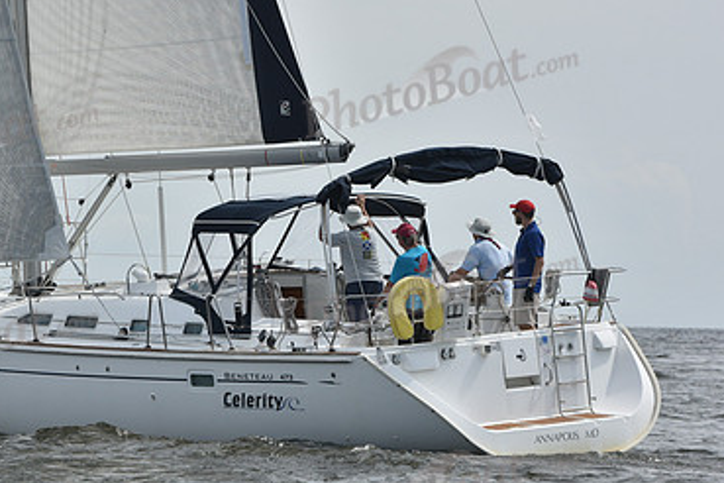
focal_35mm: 275
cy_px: 217
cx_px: 202
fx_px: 5530
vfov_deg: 5.0
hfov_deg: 7.5
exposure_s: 1/1250
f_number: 9
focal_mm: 175
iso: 320
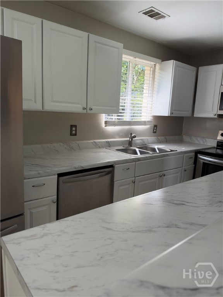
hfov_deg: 56.8
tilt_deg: -9.4
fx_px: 206
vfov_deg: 71.6
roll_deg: -2.6
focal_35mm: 24
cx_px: 112
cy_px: 148
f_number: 1.8
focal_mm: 6.93
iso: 200
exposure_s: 1/193
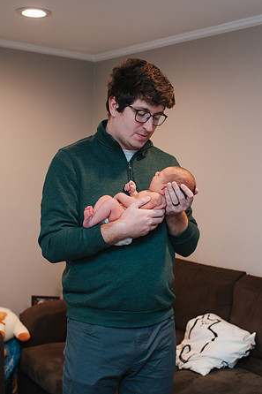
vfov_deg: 37.5
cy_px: 196
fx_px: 579
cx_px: 147
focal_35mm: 53
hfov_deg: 25.5
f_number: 2.8
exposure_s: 1/160
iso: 1000
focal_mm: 35
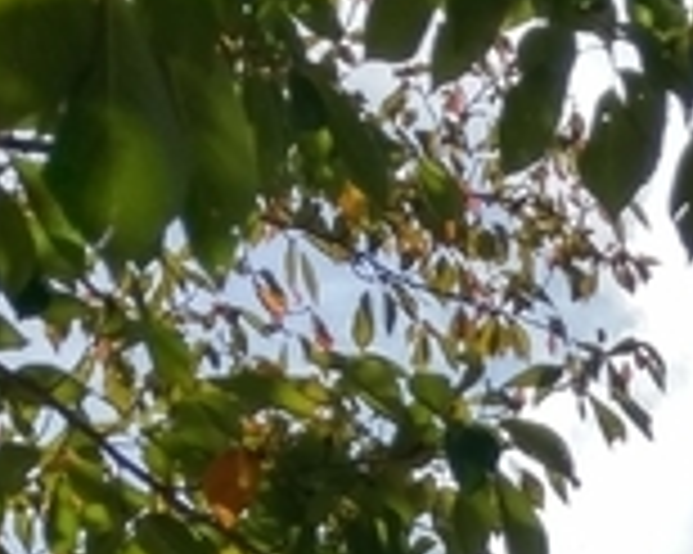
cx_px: 1058
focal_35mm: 132
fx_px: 2706
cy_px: 1396
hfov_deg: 13.7
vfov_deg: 10.0
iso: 100
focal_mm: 4.58
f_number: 1.8
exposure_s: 1/3000
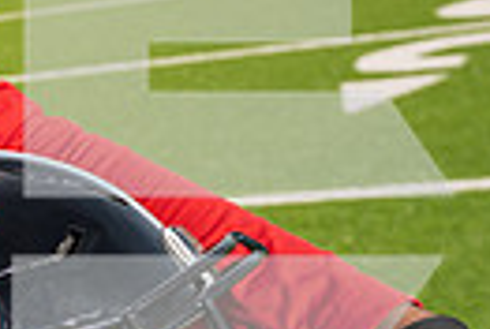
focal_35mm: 150
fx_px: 2046
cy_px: 2
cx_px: -497
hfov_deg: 12.1
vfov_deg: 9.1
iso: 100
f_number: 6.3
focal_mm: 34
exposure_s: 1/250
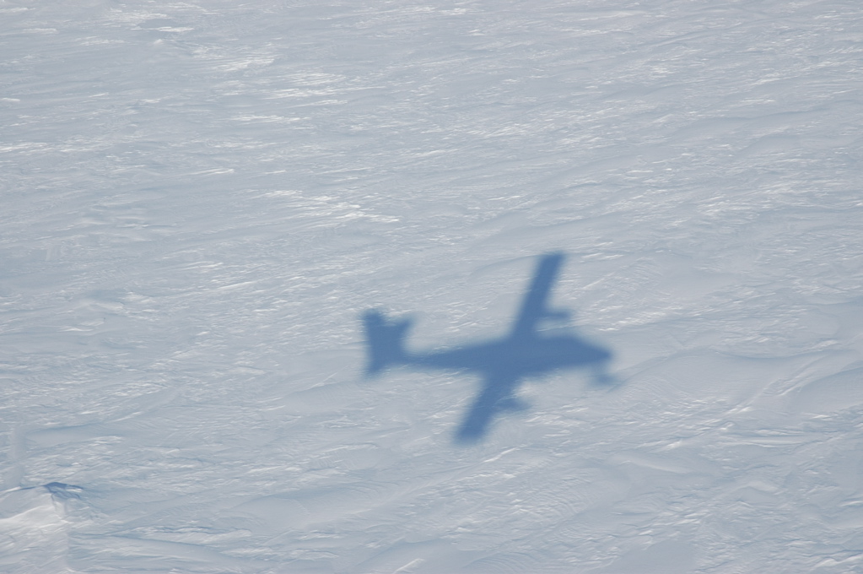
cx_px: 432
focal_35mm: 90
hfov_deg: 22.6
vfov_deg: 15.2
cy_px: 287
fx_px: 2155
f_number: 11
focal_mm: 60
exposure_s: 1/500
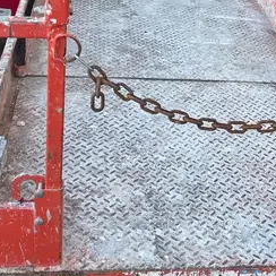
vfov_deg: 24.5
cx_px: 213
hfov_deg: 24.7
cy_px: 42
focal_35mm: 69
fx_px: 622
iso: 50
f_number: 1.5
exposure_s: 1/421
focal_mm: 5.7
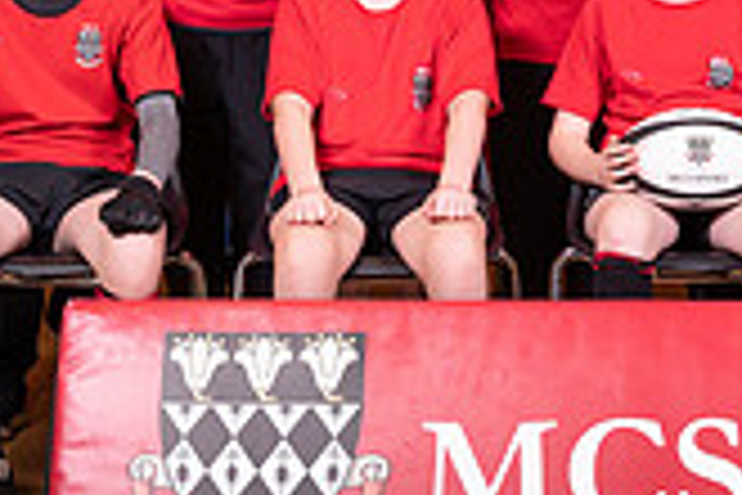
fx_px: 3174
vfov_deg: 8.8
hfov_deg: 13.2
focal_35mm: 154
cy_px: -33
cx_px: 712
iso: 800
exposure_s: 1/50
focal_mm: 42
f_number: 8
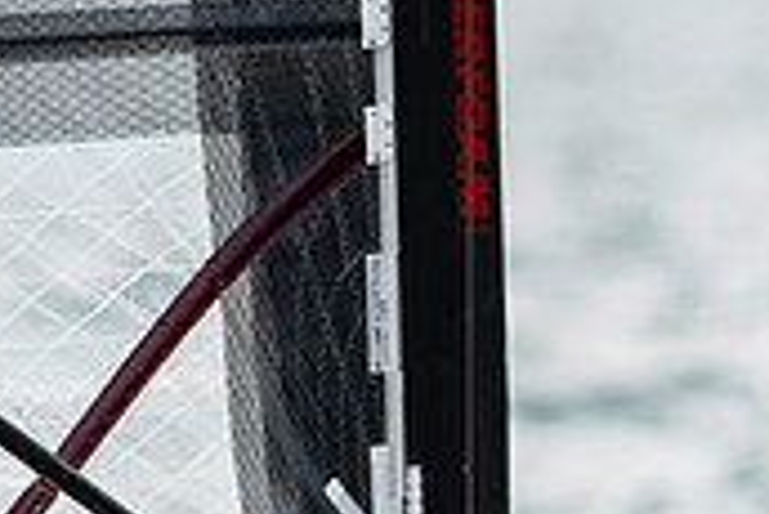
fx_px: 32474
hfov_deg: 1.4
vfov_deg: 0.9
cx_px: 952
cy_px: 847
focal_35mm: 1519
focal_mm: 300
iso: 400
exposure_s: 1/4000
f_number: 5
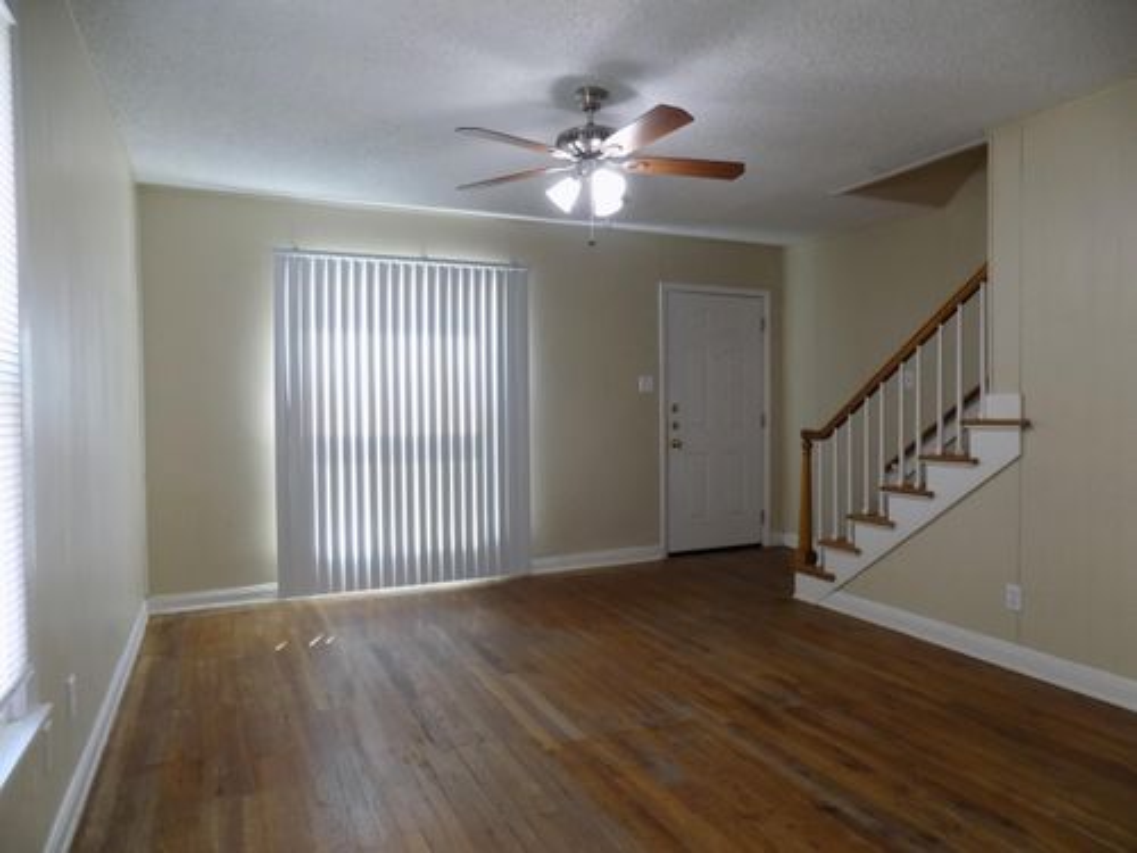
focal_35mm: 23
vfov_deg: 58.9
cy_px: 426
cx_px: 568
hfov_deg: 73.9
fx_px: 755
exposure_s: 1/30
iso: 160
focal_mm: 4
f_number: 3.1
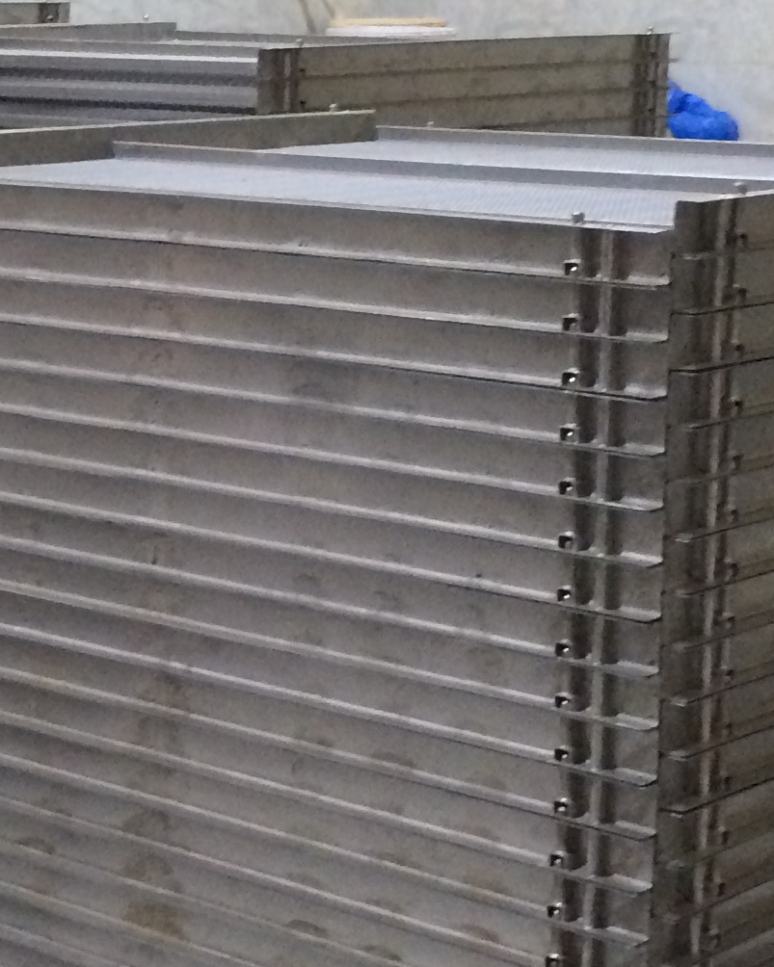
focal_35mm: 92
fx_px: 2635
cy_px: 443
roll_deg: +0.8
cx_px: -125
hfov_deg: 16.1
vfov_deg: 20.8
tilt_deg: -9.2
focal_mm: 4.15
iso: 320
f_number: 2.2
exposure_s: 1/33
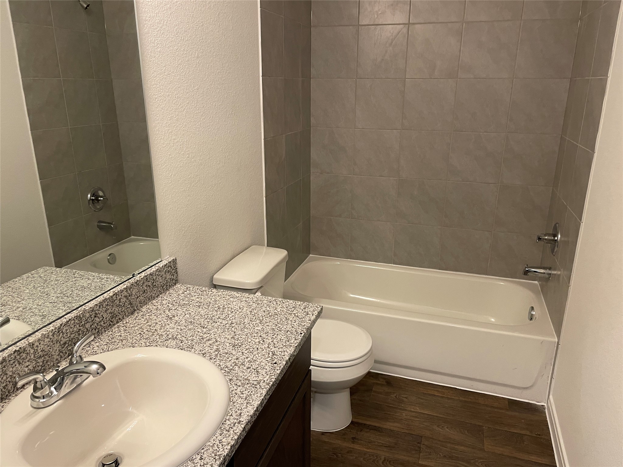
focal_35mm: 26
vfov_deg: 53.1
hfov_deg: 67.3
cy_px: 234
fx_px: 468
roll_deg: +0.3
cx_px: 312
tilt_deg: -16.4
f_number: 1.6
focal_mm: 4.2
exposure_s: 1/60
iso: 125
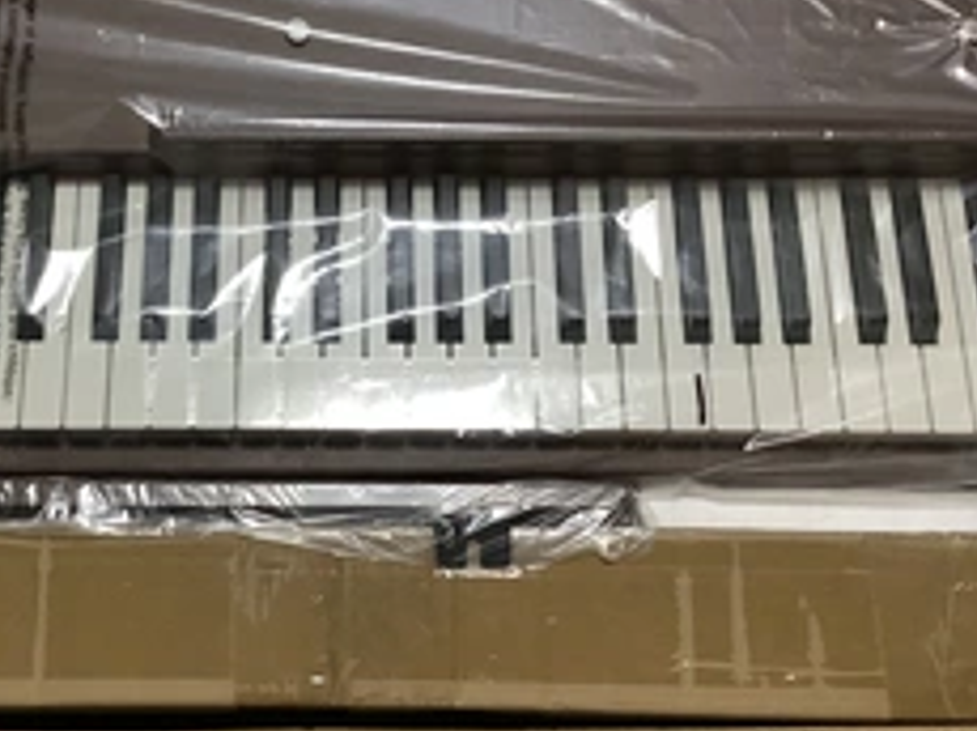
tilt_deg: -74.3
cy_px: 268
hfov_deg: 35.3
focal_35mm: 54
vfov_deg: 26.9
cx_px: 348
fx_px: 1523
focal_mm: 3.3
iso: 320
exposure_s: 1/40
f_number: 2.4
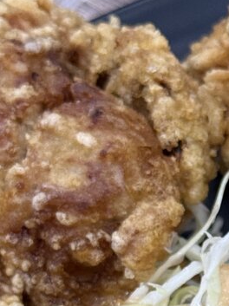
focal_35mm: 196
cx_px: 371
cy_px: 275
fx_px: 1732
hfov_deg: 7.4
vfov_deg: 10.1
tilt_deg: -53.8
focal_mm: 6.76
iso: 125
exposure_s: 1/50
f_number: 1.78
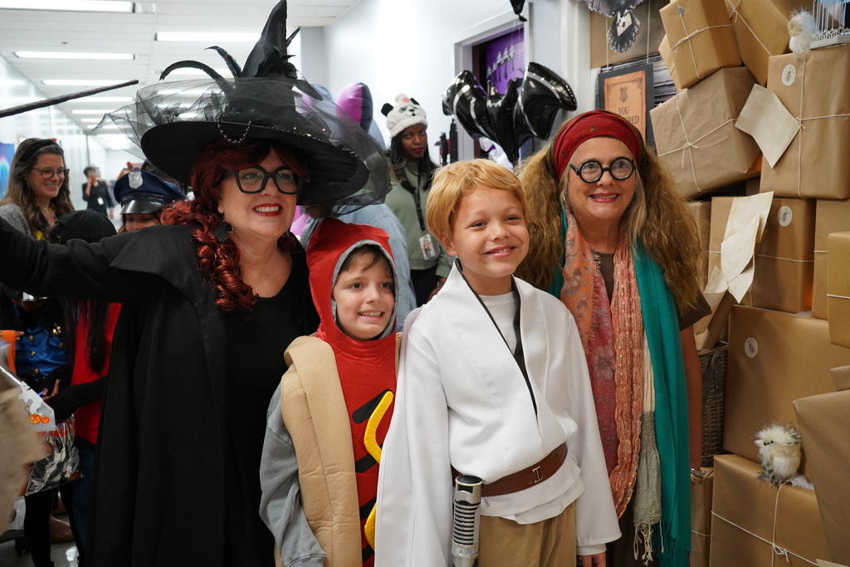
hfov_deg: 53.1
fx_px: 850
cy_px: 284
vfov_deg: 36.9
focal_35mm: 36
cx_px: 425
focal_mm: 36
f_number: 6.3
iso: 2500
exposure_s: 1/40
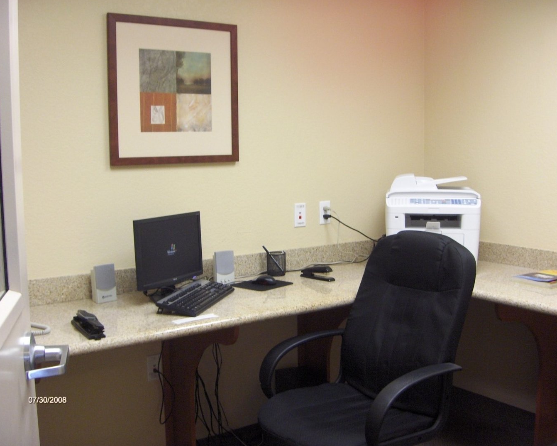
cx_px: 298
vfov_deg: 36.5
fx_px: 676
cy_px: 222
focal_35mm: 41
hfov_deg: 44.8
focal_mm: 8
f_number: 2.8
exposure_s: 1/72.9
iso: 200
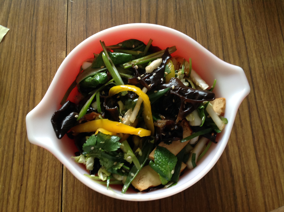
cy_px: 106
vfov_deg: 40.6
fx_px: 287
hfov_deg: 52.7
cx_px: 142
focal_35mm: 35
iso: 100
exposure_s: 1/15
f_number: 2.4
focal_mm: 4.28
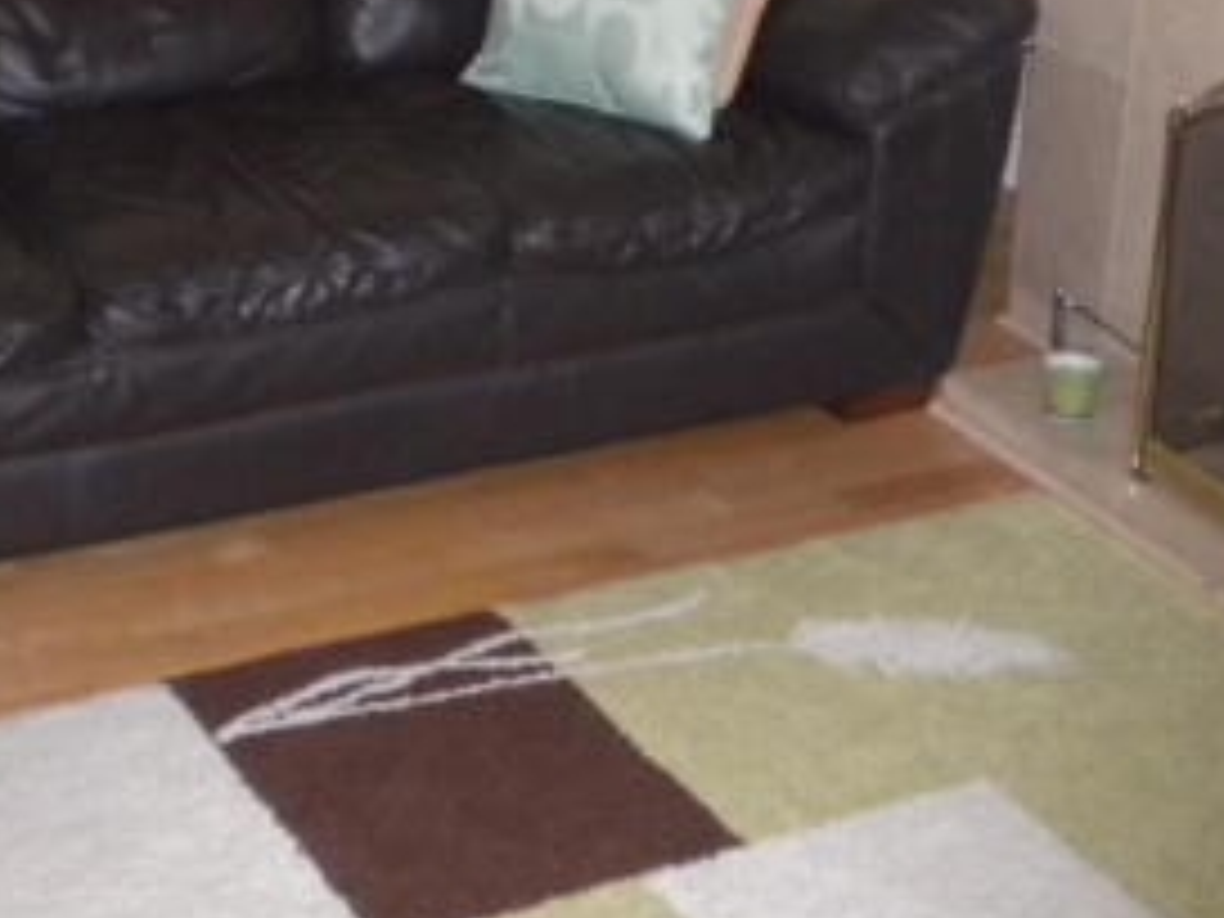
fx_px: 2652
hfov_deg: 26.0
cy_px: 119
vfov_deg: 19.3
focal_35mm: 75
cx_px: 713
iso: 400
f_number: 3.1
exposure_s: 1/30
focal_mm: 6.3
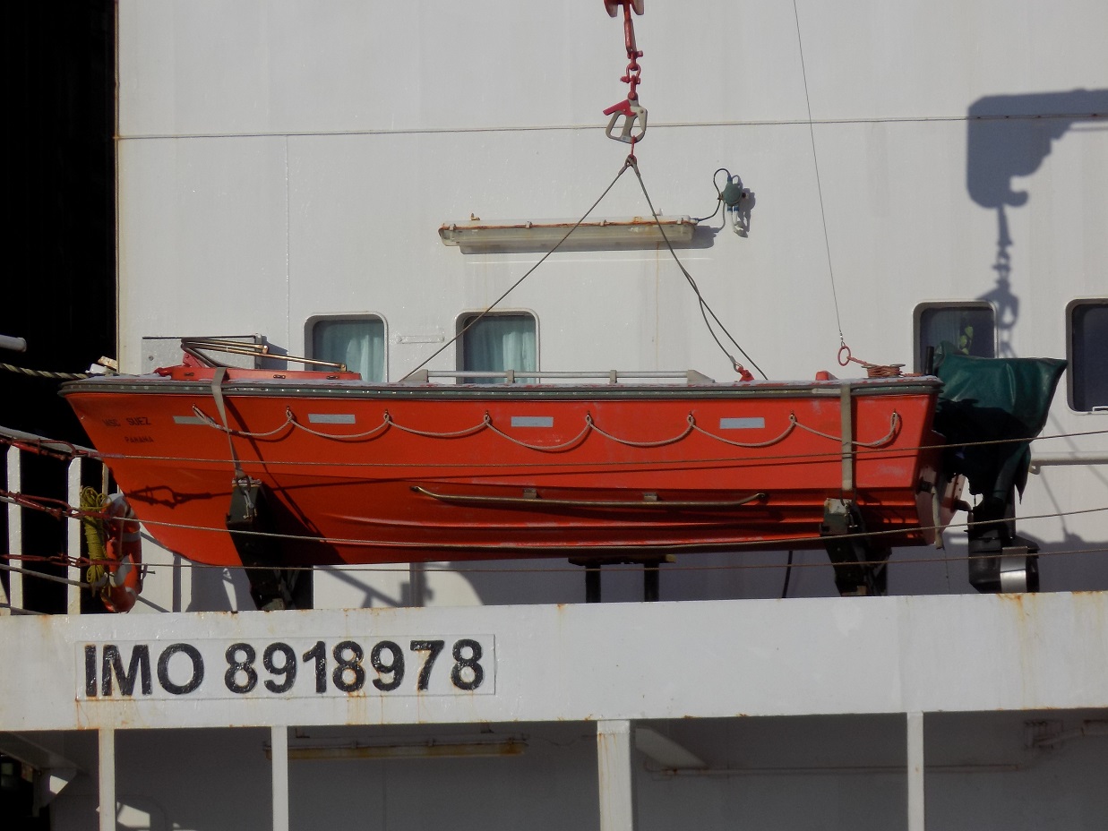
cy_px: 416
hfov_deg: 4.9
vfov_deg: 3.7
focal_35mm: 402
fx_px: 12869
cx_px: 554
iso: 80
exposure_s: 1/1000
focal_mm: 71.5
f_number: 5.9
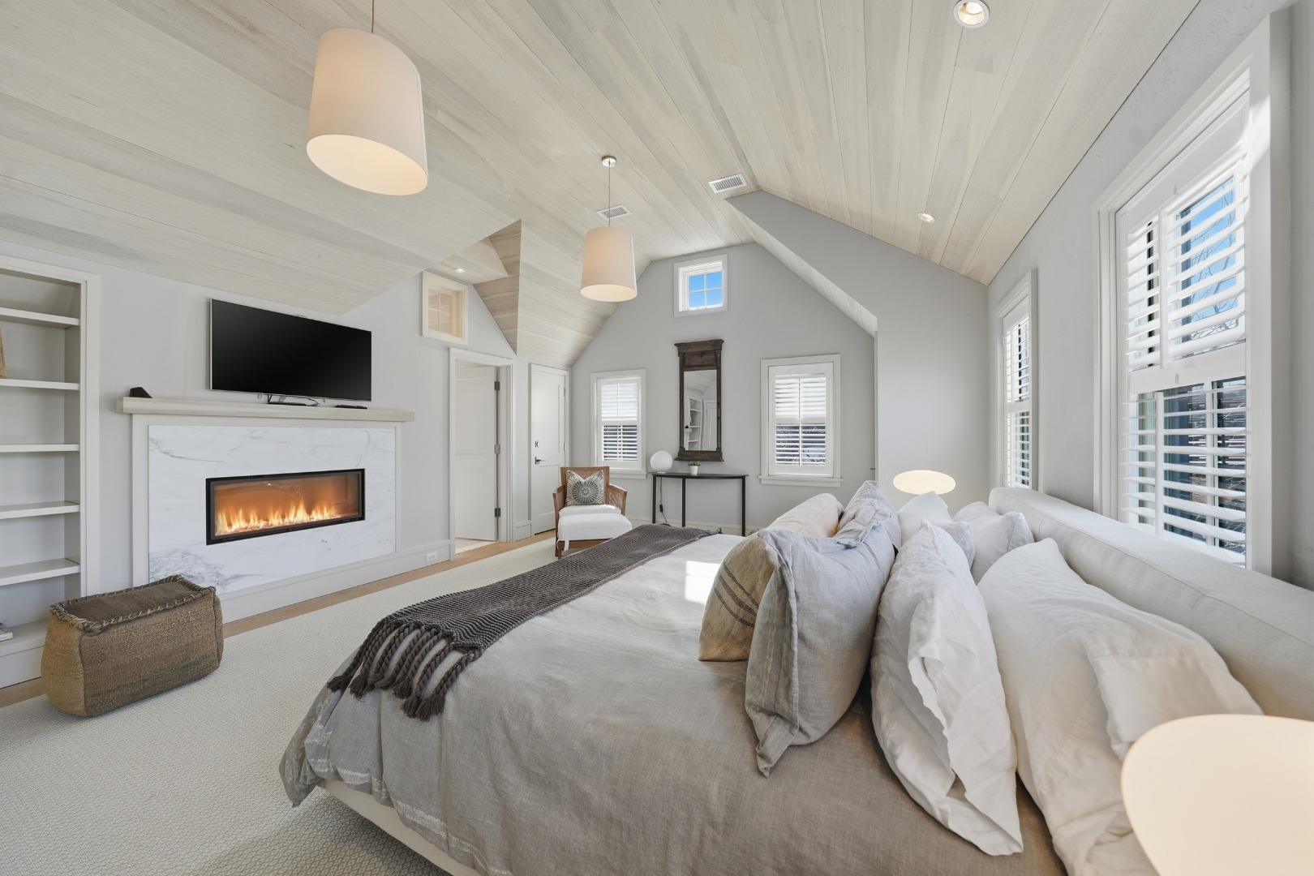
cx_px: 657
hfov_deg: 112.6
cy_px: 438
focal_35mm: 12
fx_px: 438
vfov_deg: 90.0
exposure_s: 1/250
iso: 400
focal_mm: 12
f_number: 6.3
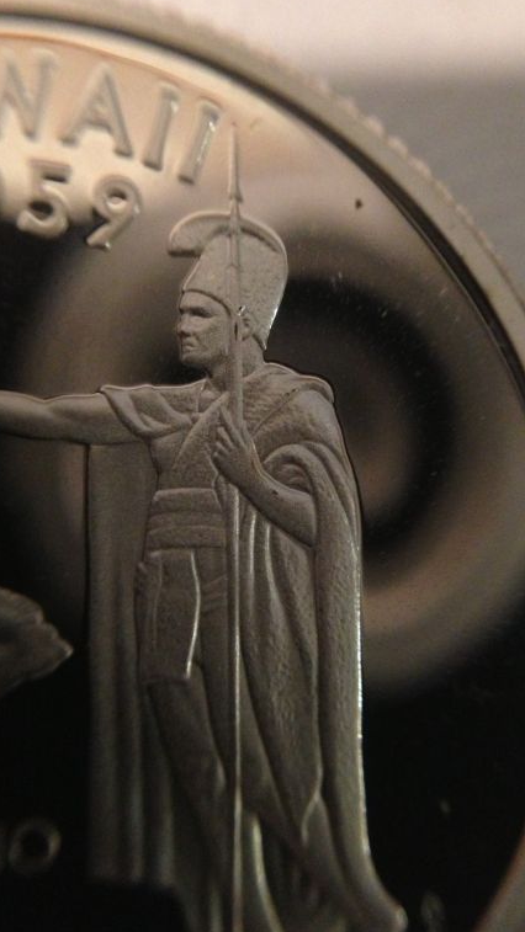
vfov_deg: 52.8
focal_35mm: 38
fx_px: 940
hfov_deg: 31.2
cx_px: 285
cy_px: 462
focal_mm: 4.13
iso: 500
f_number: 2.4
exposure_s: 1/15
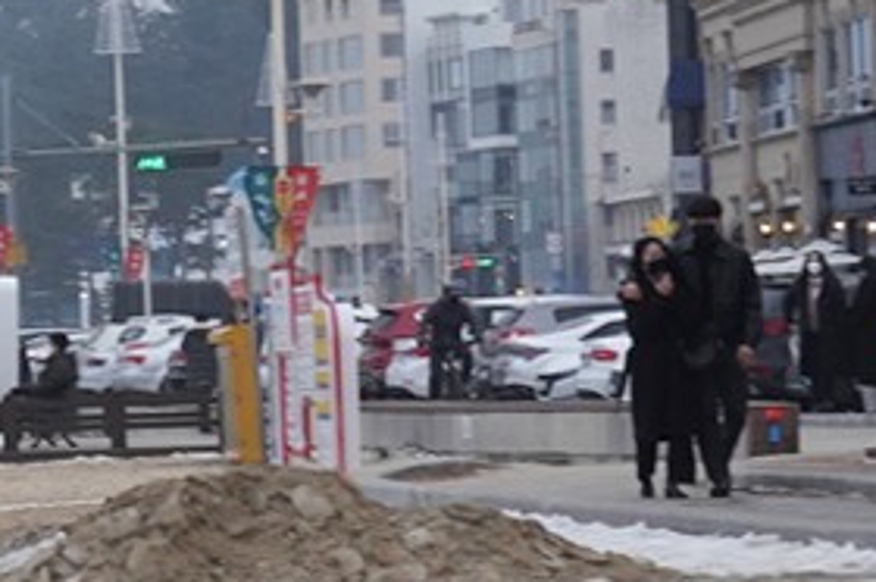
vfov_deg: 4.9
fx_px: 6781
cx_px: -663
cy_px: 197
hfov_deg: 7.2
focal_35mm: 279
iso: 800
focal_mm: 39
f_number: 14
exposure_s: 1/100
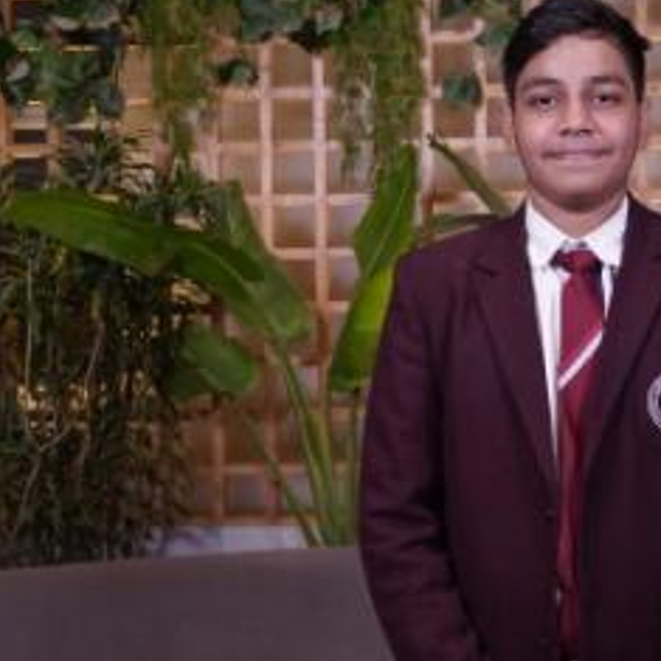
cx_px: 602
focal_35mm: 68
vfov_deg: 25.3
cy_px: 294
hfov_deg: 24.6
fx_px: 1469
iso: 500
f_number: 5
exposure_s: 1/125
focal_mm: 28
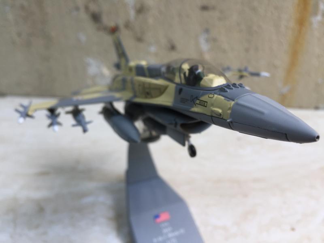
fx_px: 271
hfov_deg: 61.7
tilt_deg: -28.8
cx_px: 162
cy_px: 122
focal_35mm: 29
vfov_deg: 48.2
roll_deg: +1.1
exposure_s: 1/118
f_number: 2.2
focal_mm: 4.15
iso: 32
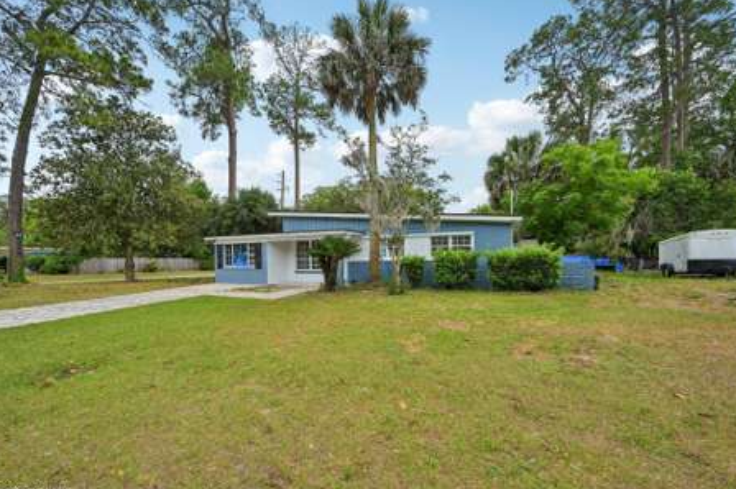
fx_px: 306
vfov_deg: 77.2
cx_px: 360
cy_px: 255
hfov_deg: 100.4
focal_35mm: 15
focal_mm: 14
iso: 100
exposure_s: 1/90
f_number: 8
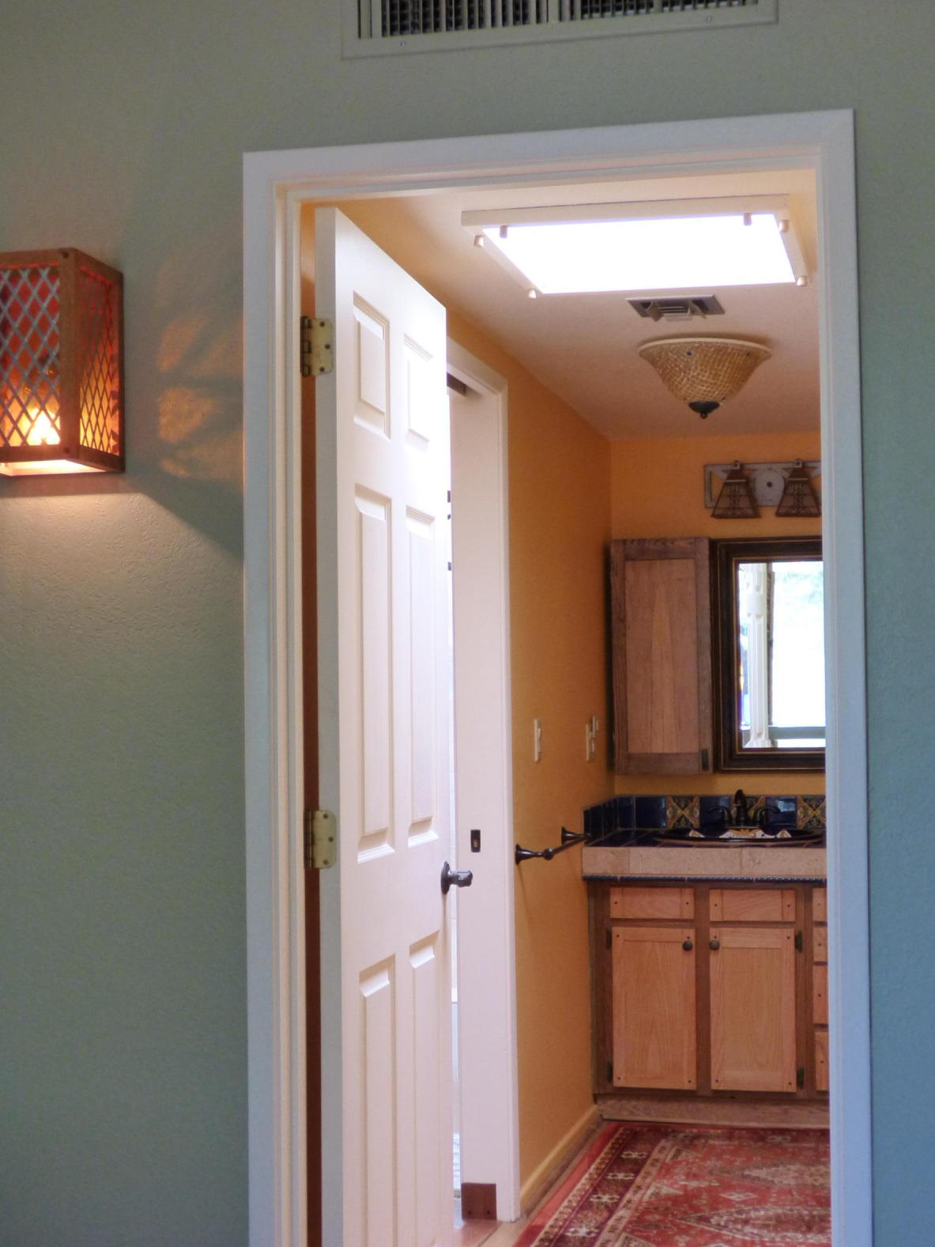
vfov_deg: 36.8
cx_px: 530
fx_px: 1872
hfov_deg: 28.0
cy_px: 667
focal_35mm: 52
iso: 400
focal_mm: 7.37
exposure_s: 1/40
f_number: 3.6
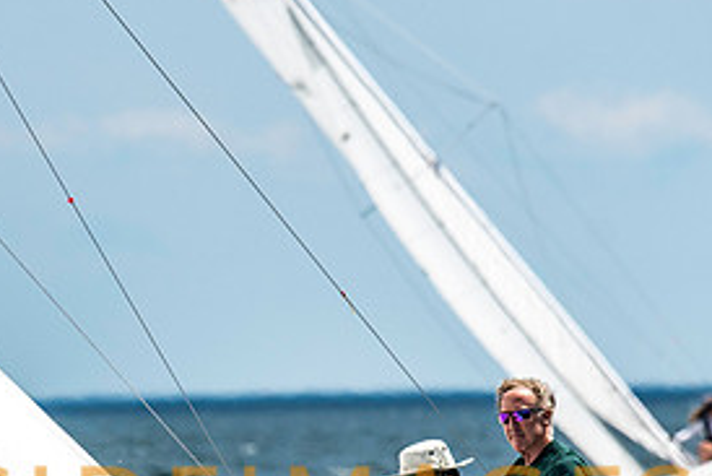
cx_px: 260
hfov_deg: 2.2
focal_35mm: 952
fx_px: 18838
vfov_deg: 1.4
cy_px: 485
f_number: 5.6
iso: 320
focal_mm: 300
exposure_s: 1/4000
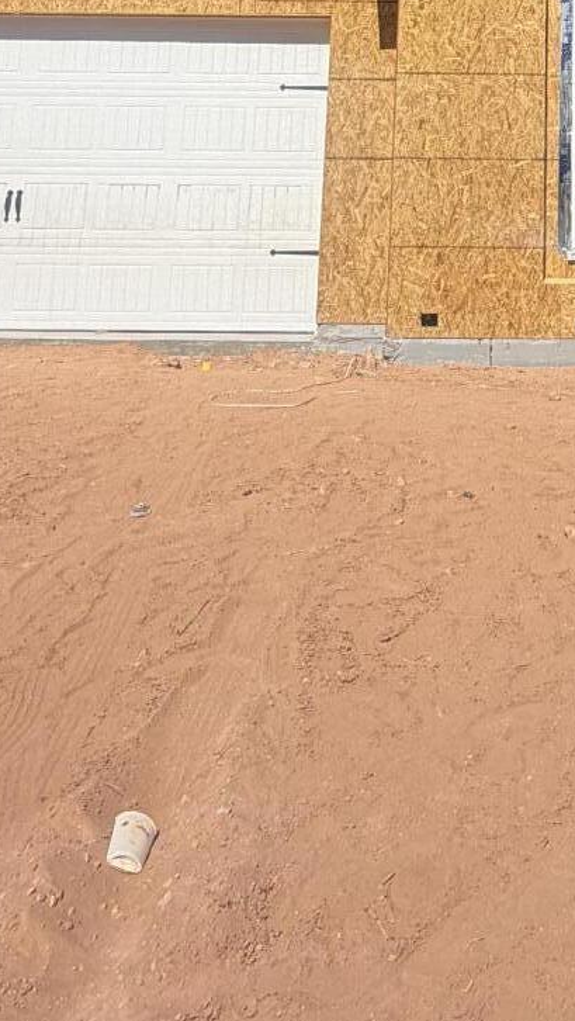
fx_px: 1137
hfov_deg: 27.1
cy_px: -83
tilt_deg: +12.0
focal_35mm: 42
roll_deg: -0.4
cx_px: 543
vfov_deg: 40.0
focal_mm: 2.22
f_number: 2.2
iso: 25
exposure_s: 1/770
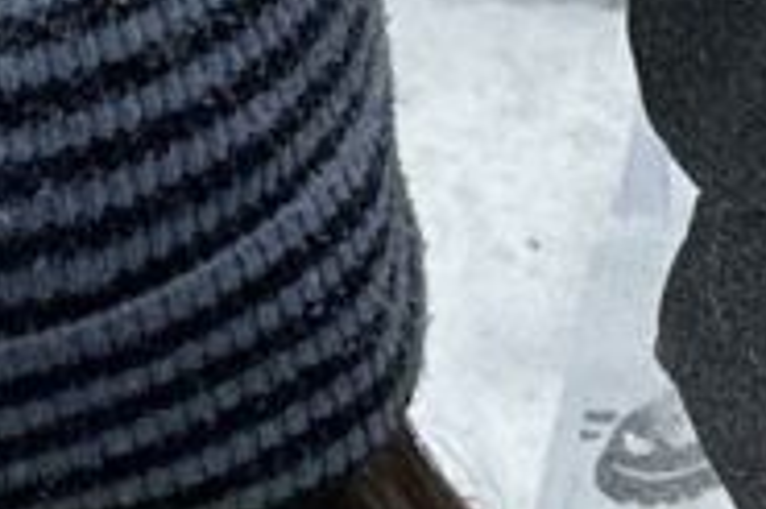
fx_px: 2296
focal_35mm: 108
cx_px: 37
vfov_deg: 11.0
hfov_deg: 18.5
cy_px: -646
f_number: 1.78
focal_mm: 6.86
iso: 80
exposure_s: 1/1692
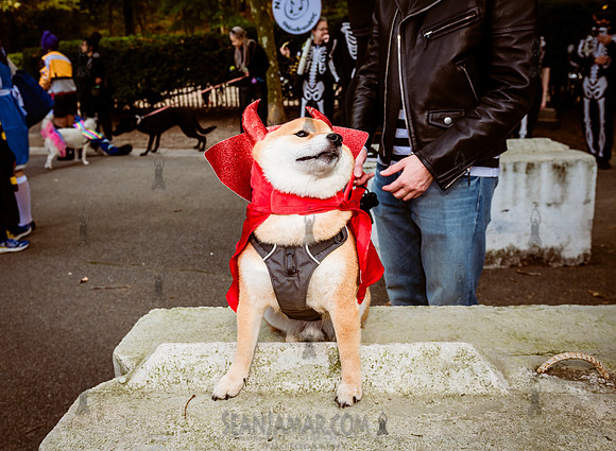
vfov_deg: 41.5
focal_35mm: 34
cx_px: 289
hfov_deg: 54.8
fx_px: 594
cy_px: 190
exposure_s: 1/640
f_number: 5
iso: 1000
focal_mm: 26
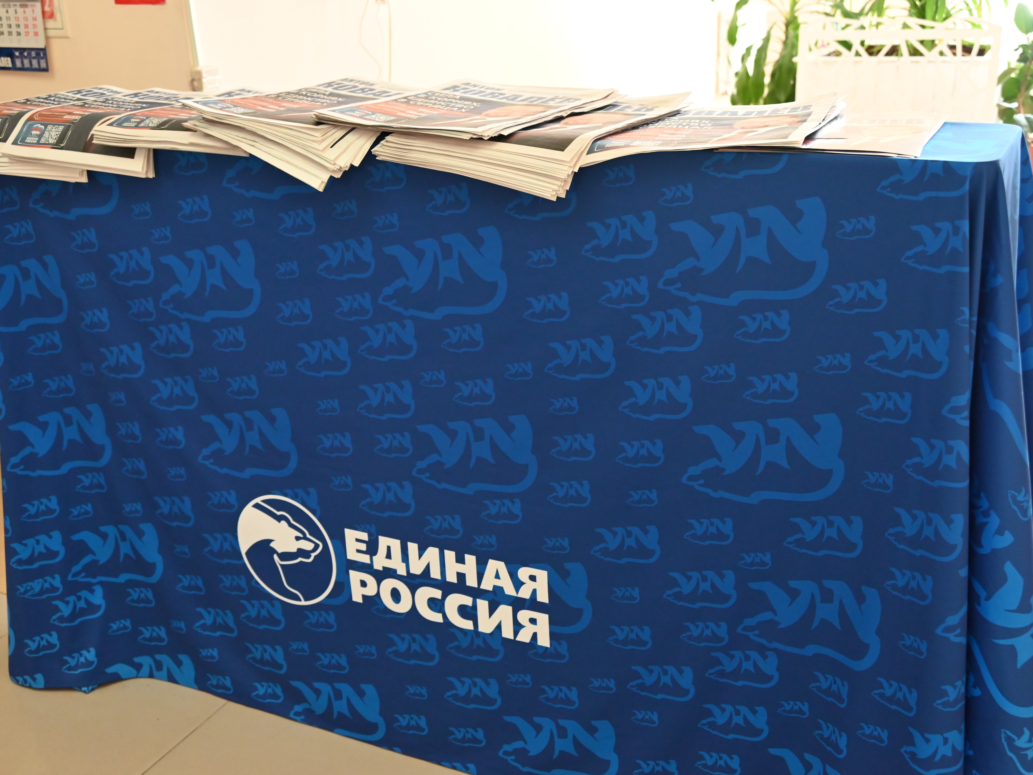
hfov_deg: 47.9
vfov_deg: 36.8
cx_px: 516
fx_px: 1164
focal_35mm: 39
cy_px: 388
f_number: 4.8
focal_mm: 36
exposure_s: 1/60
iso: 5000
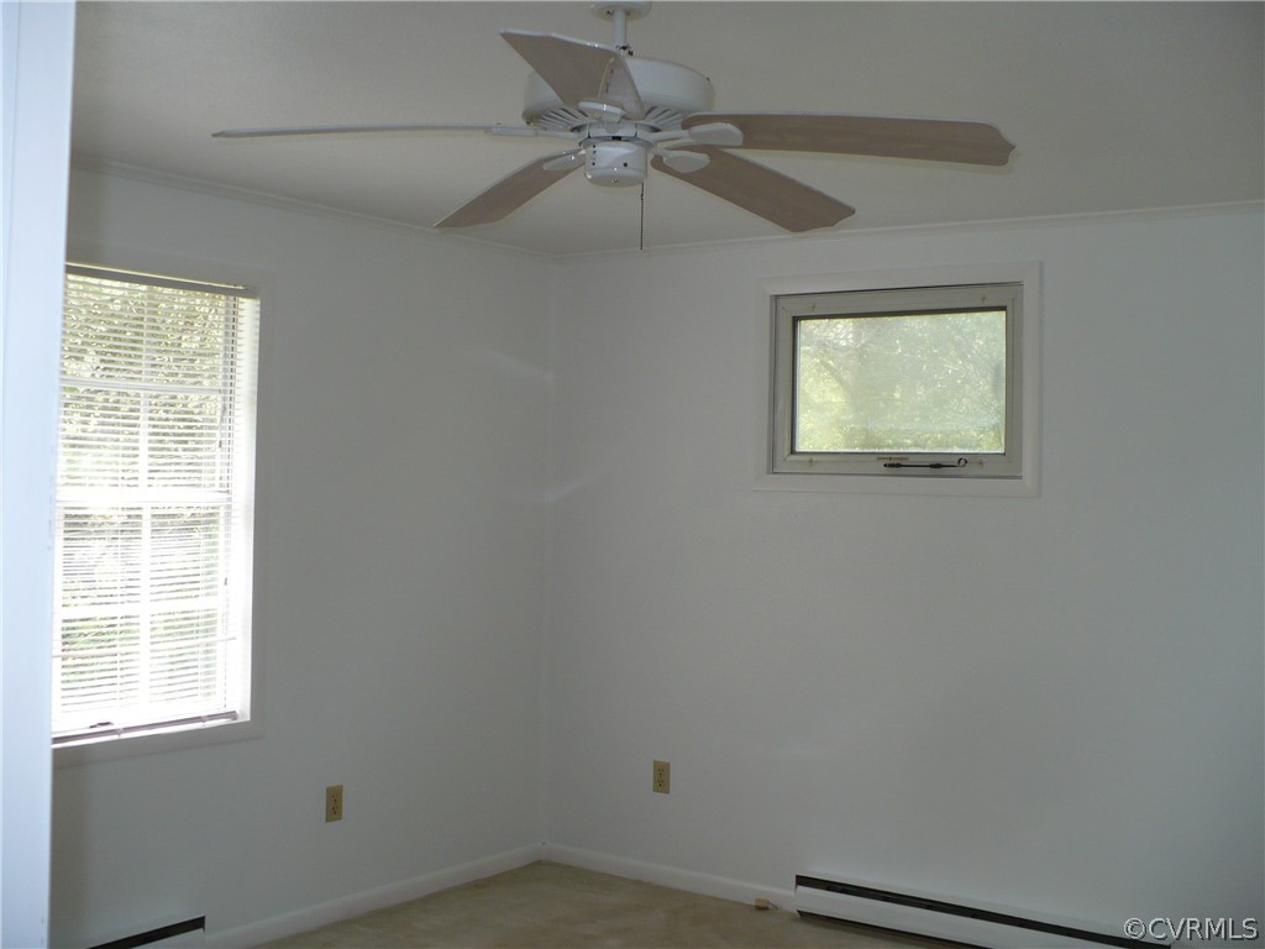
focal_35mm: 37
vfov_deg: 38.7
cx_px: 632
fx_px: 1352
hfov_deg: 50.1
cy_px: 474
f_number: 2.8
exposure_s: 1/30
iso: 100
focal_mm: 6.1
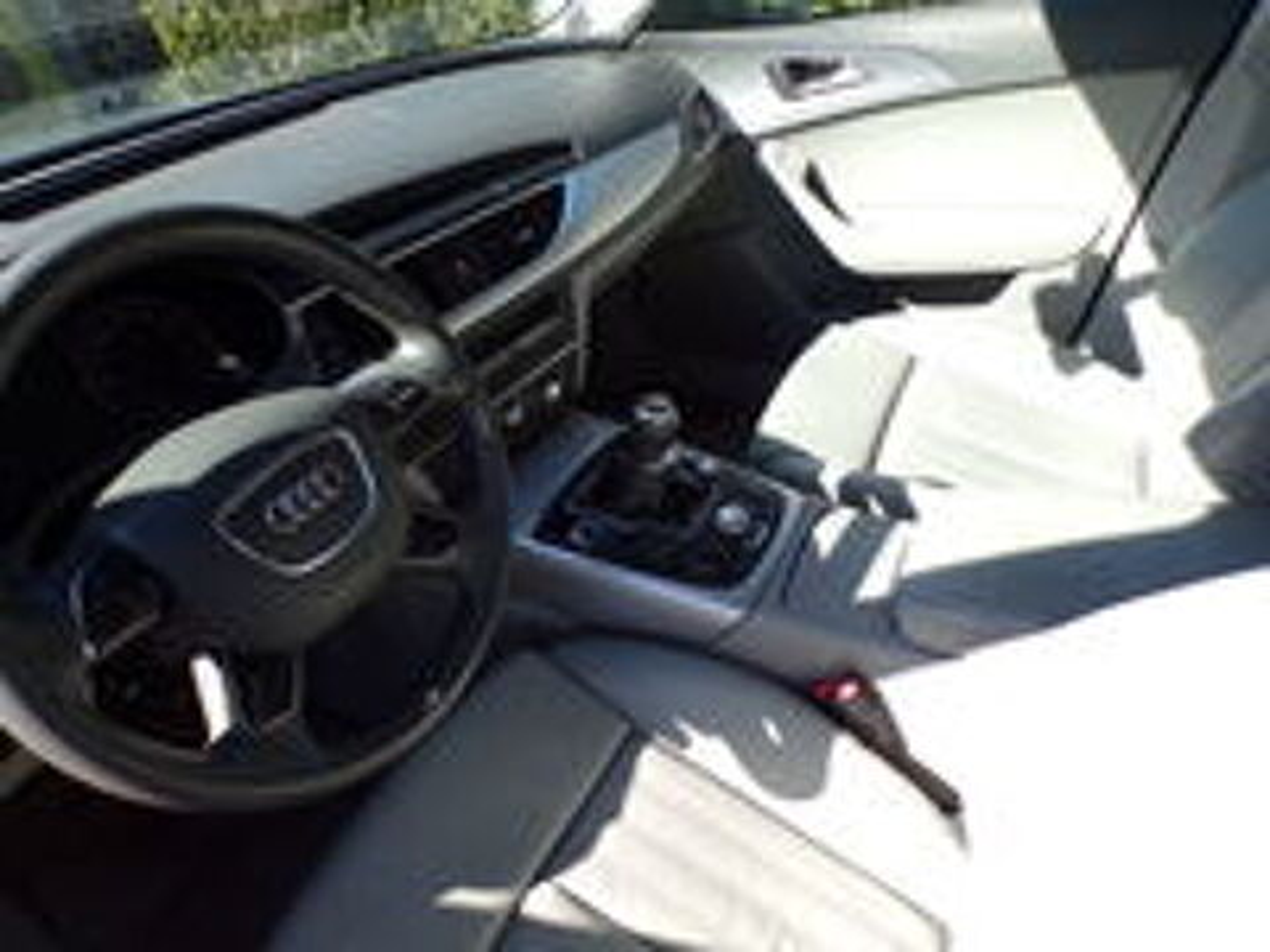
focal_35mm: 24
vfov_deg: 56.8
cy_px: 476
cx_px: 635
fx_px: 881
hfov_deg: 71.6
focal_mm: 4.3
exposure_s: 1/100
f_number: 5.8
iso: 80
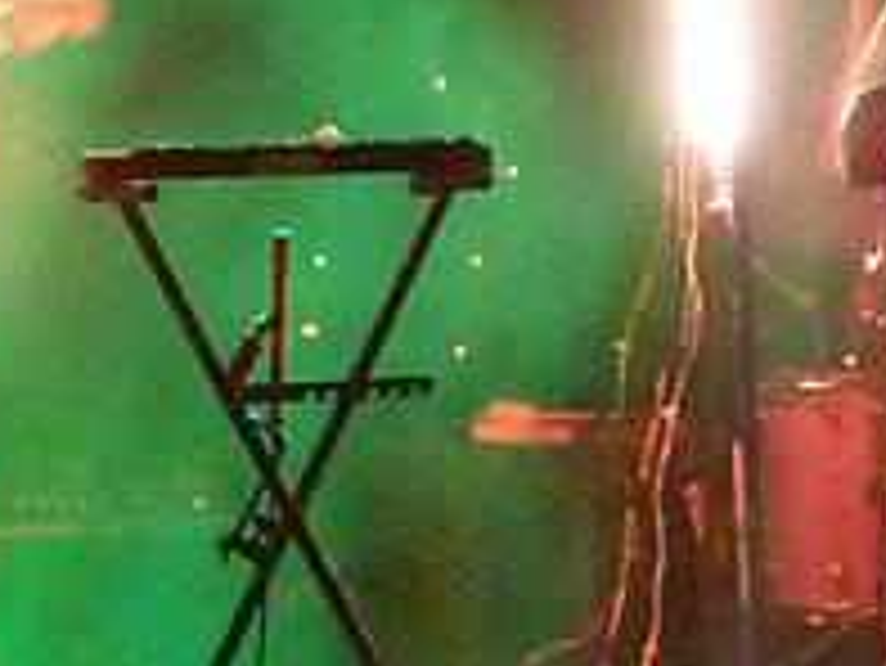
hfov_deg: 3.6
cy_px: -338
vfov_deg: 2.7
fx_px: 13958
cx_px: 589
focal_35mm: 545
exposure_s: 1/10
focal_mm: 30.1
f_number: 5.4
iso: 3200
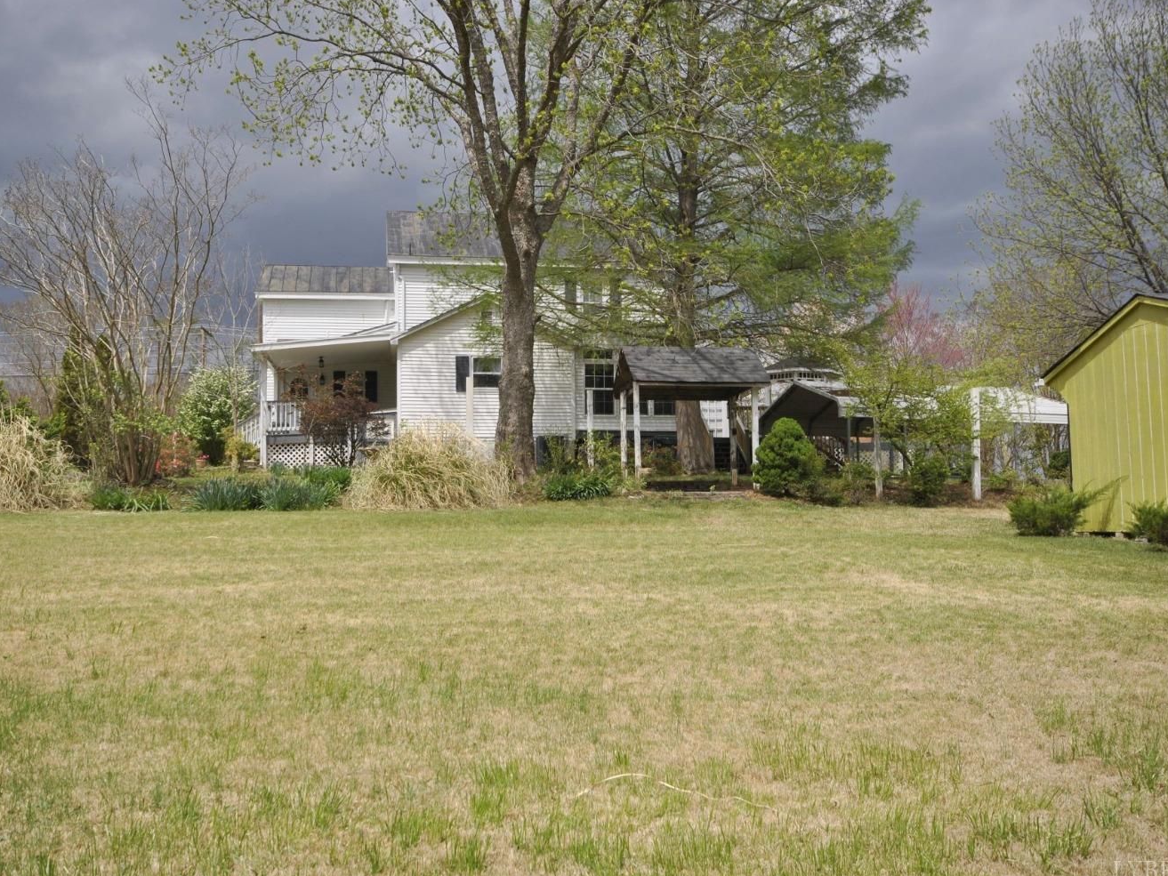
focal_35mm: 33
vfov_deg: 43.0
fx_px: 1114
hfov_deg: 55.2
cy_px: 443
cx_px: 521
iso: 100
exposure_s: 1/320
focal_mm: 20
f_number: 9
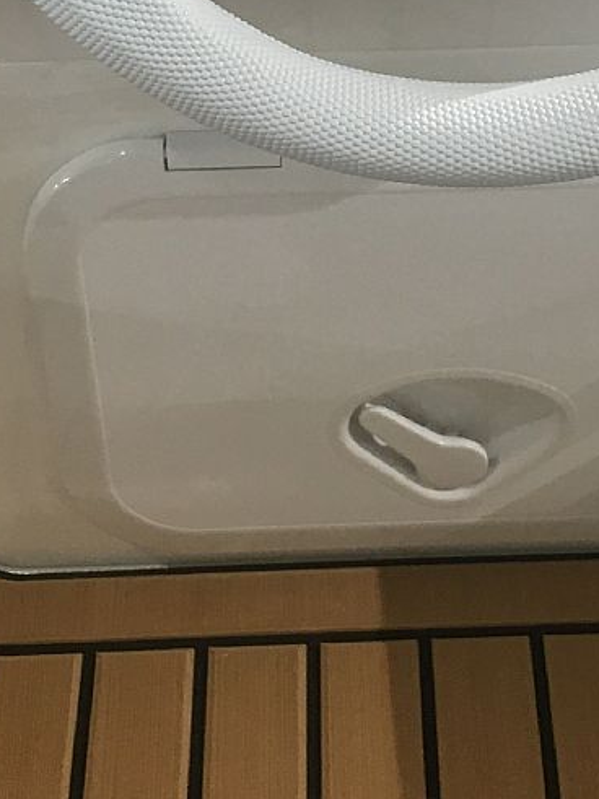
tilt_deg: -30.2
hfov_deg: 17.3
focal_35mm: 85
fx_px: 1962
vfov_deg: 22.2
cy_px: 5
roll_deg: +1.8
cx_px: 391
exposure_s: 1/33
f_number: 2.2
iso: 100
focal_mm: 4.15
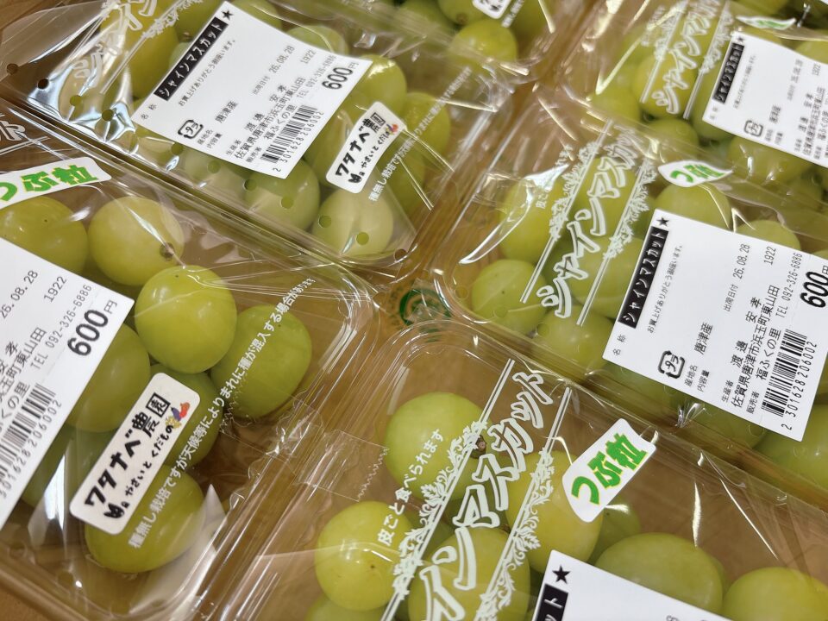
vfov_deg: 53.1
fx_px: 622
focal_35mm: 26
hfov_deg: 67.3
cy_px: 310
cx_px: 414
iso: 64
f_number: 1.6
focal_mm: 5.96
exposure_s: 1/120
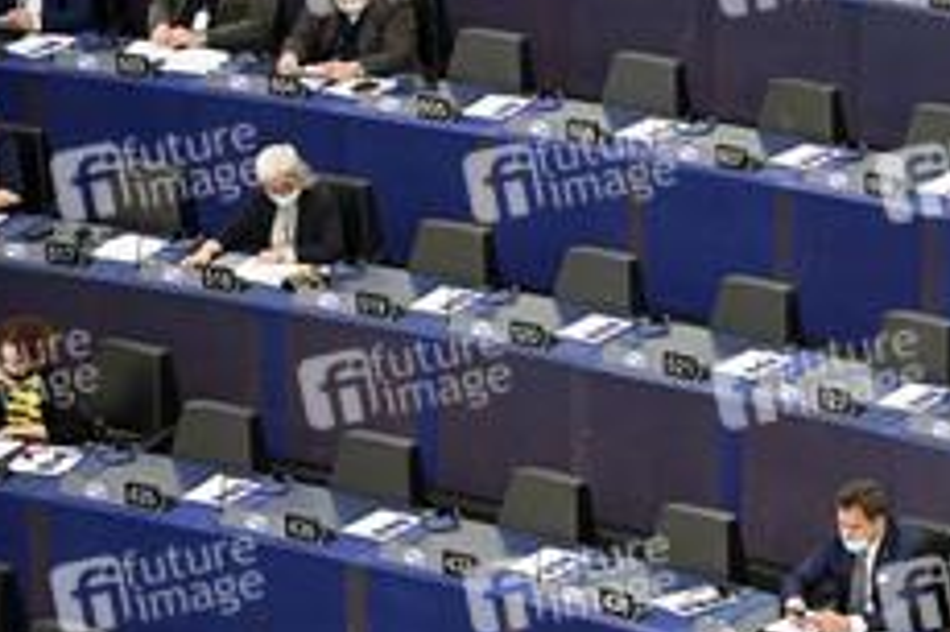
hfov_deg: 7.8
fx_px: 6988
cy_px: 483
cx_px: 874
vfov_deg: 5.2
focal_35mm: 265
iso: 1250
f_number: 2.8
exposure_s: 1/400
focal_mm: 135
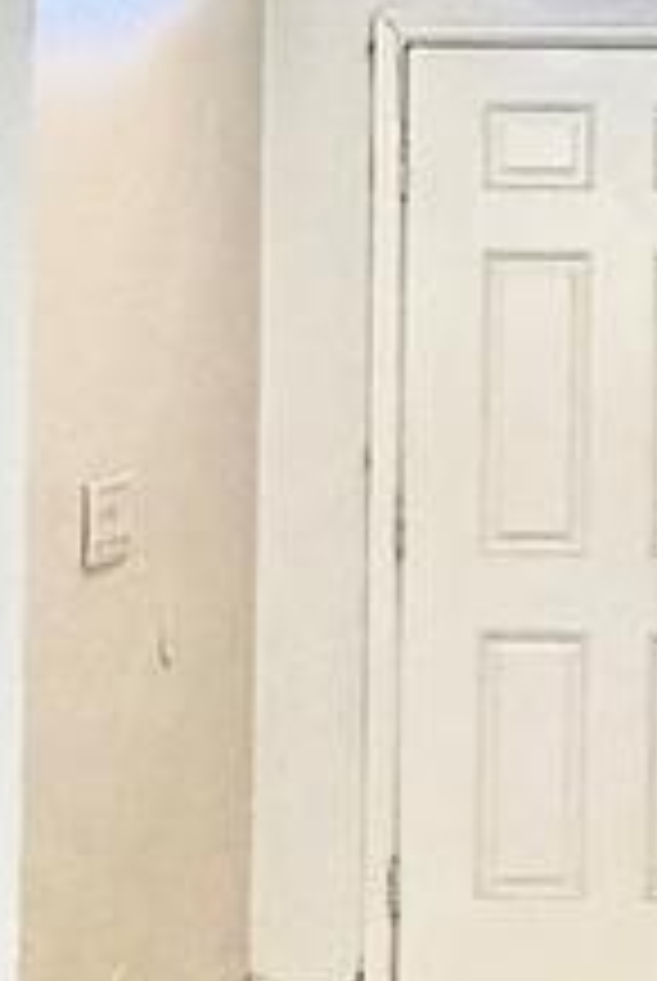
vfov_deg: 25.2
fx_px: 2183
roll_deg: -0.8
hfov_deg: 16.8
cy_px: 315
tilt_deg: +1.7
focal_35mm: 80
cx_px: 626
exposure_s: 1/120
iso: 320
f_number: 2.2
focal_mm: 2.22
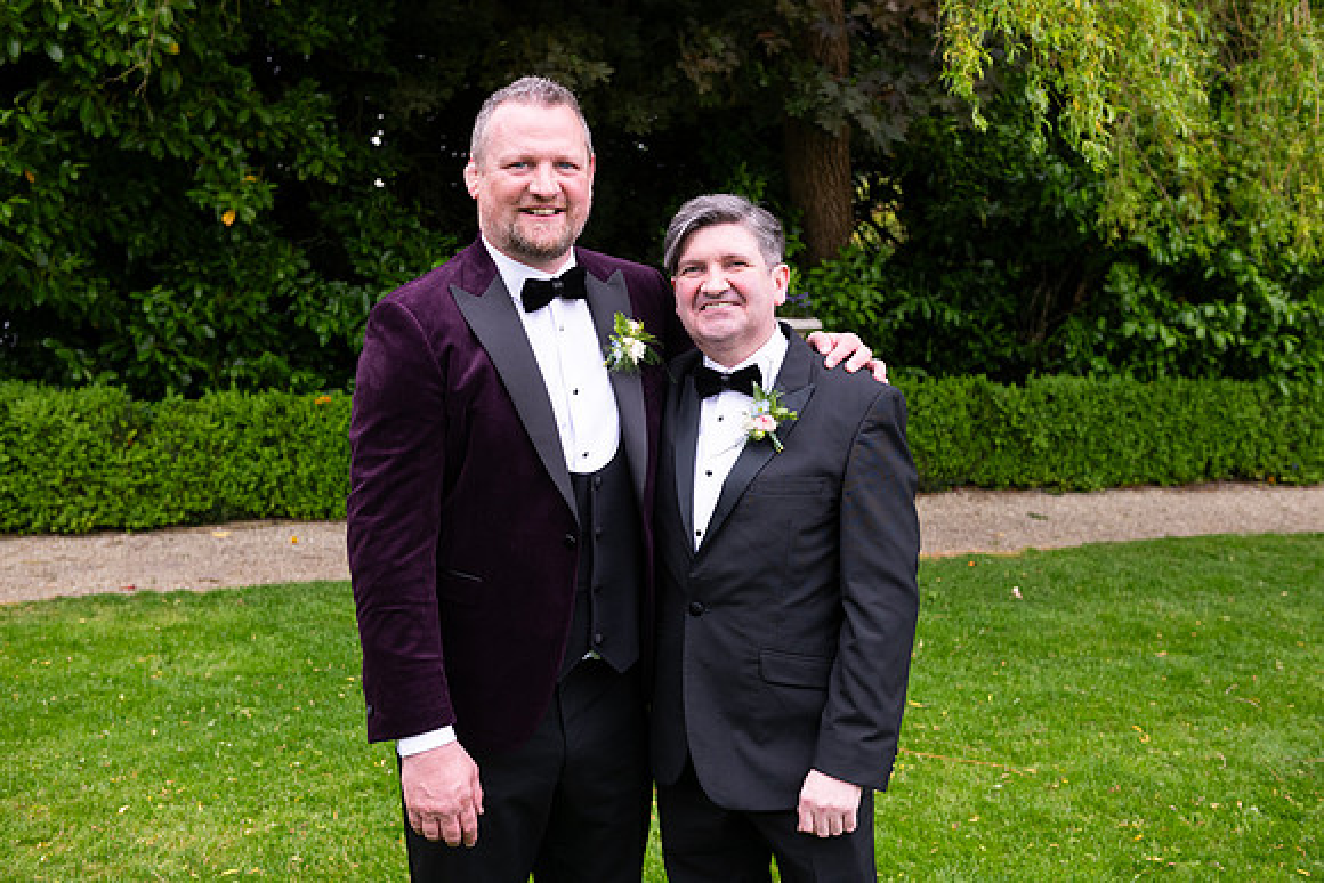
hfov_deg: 43.6
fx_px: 1655
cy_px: 442
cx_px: 662
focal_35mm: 45
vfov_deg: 29.9
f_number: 5
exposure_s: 1/200
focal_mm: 45
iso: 320
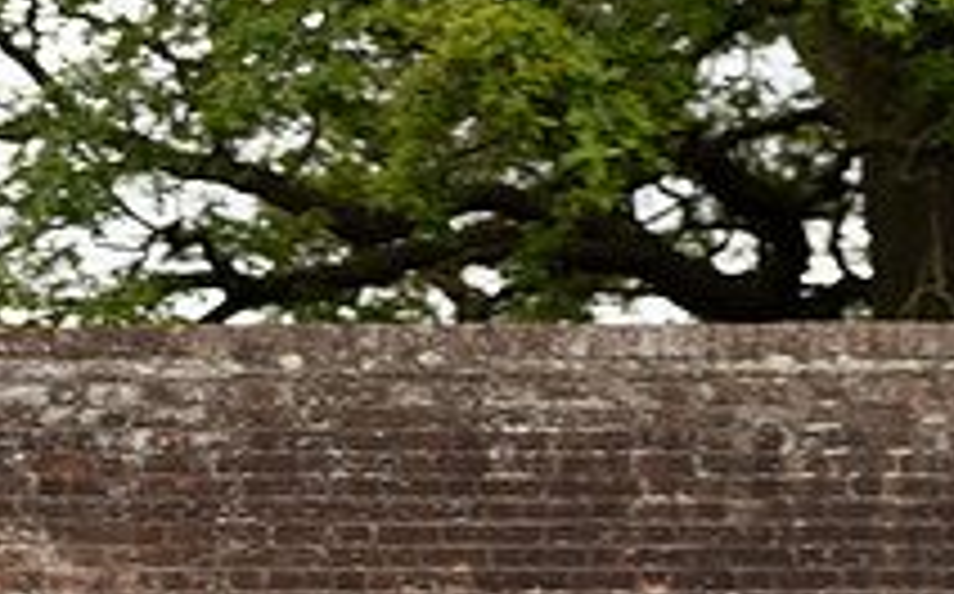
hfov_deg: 9.8
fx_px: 5532
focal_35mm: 213
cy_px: 661
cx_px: -72
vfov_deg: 6.1
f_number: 3.5
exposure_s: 1/1000
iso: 250
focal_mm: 70
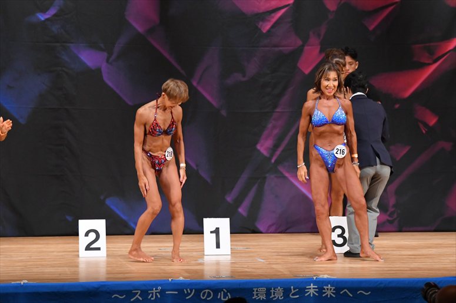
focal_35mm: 217
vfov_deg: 6.3
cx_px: 228
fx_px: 2747
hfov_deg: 9.5
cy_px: 152
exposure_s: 1/400
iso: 5000
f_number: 5.6
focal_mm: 145
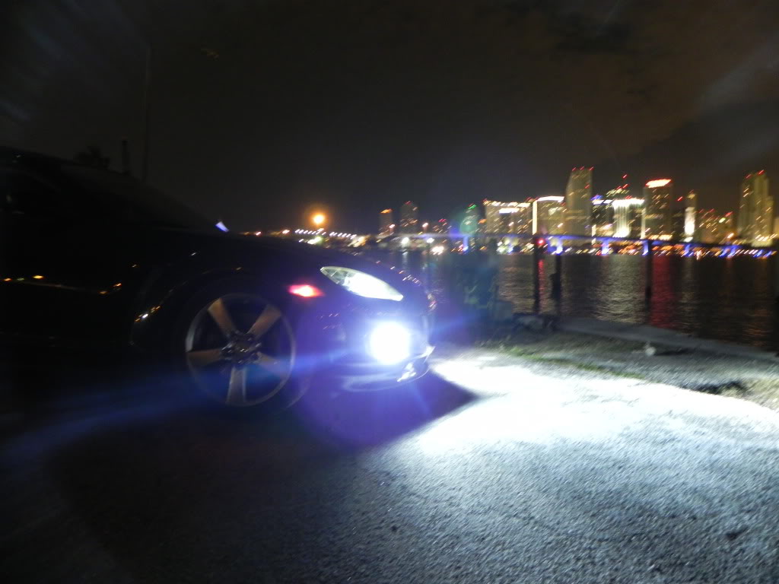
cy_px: 292
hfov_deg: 67.3
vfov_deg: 53.1
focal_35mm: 26
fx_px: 585
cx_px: 390
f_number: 2.8
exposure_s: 1/1.67
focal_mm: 4.6
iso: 400
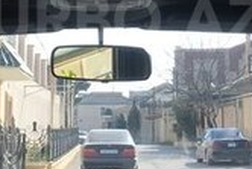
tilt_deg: +8.6
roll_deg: +0.7
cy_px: 19
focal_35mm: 120
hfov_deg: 17.0
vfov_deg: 11.4
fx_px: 841
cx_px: 108
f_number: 2.2
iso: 25
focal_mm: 4.15
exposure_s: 1/818
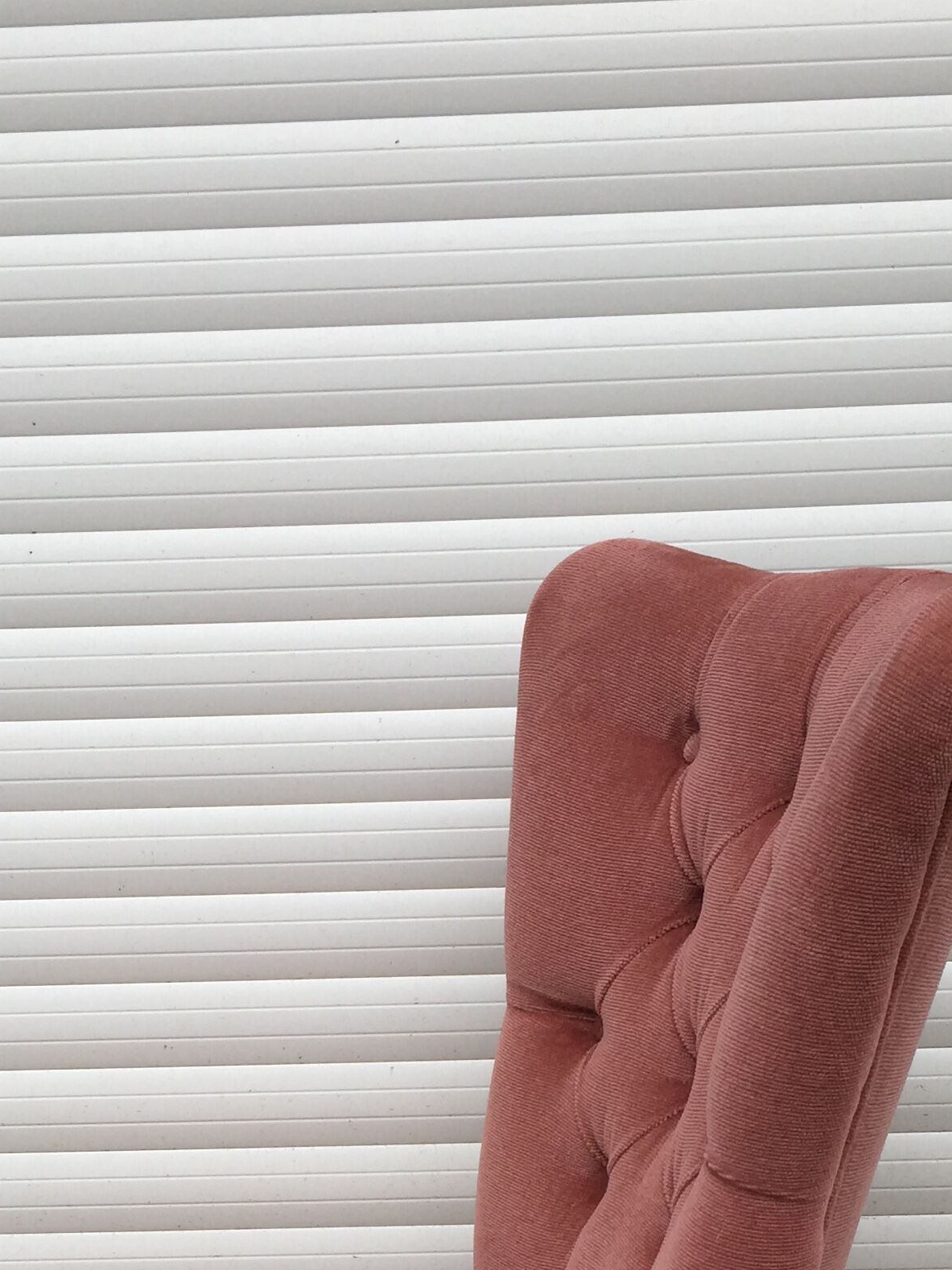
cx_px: 389
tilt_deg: -12.5
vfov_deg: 29.8
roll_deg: +1.9
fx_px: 2201
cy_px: 1300
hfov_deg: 24.4
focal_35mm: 60
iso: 32
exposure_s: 1/353
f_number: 2.2
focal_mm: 4.15
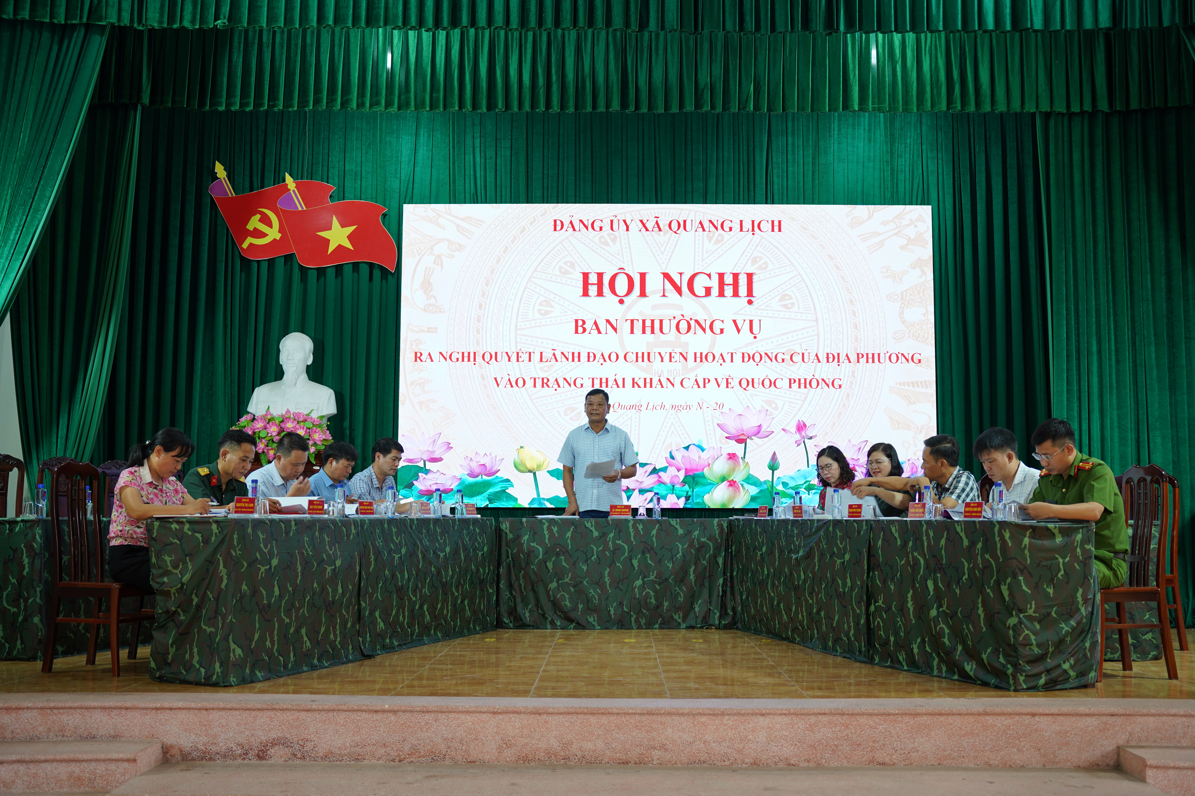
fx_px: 1202
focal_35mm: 36
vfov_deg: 36.7
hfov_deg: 52.9
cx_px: 598
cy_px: 398
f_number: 2.8
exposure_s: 1/40
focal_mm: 36.2
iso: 200
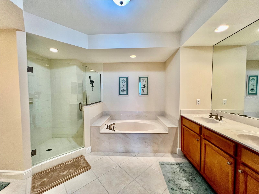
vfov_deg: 89.9
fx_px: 97
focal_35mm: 13
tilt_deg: -2.9
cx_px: 130
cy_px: 97
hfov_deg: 106.2
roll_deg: -0.5
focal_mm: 1.57
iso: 200
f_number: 1.8
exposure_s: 1/120
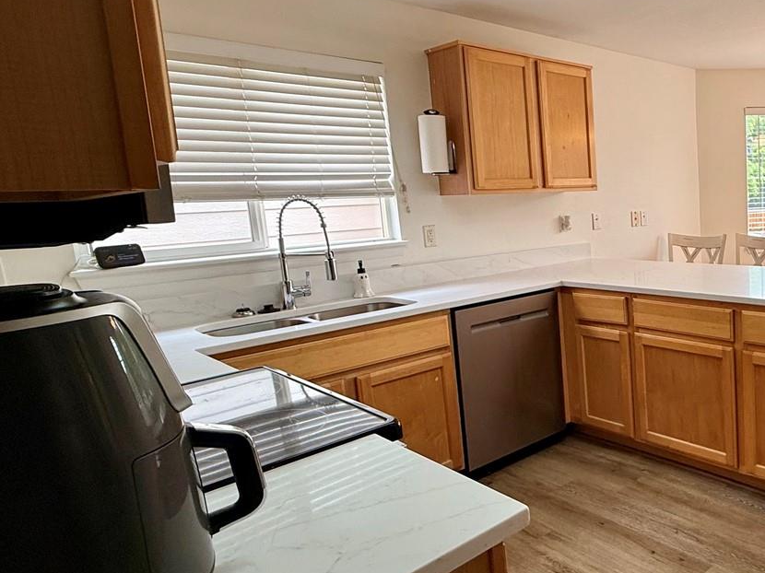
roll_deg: +2.0
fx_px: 597
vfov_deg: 51.3
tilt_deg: -8.4
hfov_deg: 56.9
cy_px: 277
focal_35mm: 27
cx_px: 678
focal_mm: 2.22
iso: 80
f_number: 2.2
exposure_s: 1/120
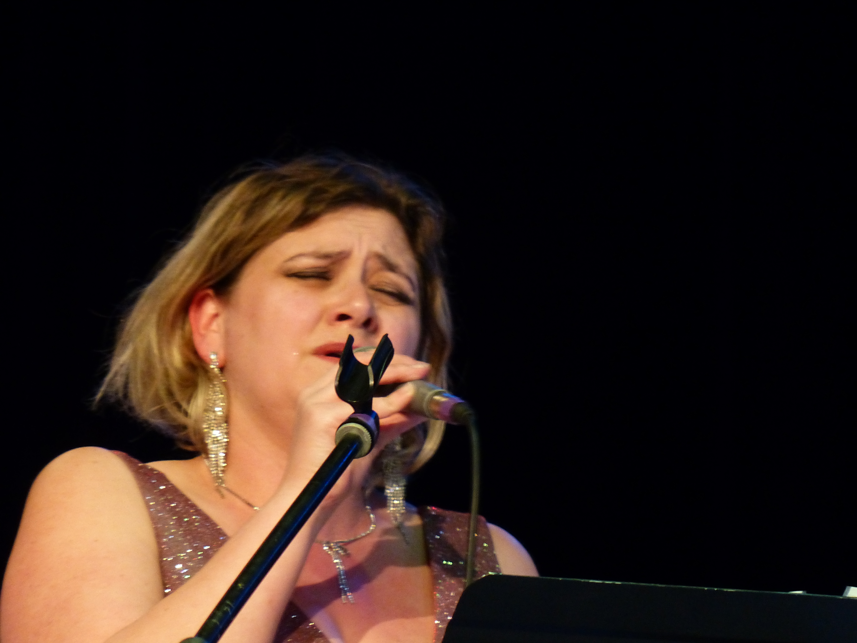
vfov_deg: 4.7
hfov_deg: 6.3
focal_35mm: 313
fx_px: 7749
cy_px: 322
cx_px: 428
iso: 400
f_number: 2.8
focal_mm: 51.2
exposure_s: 1/13
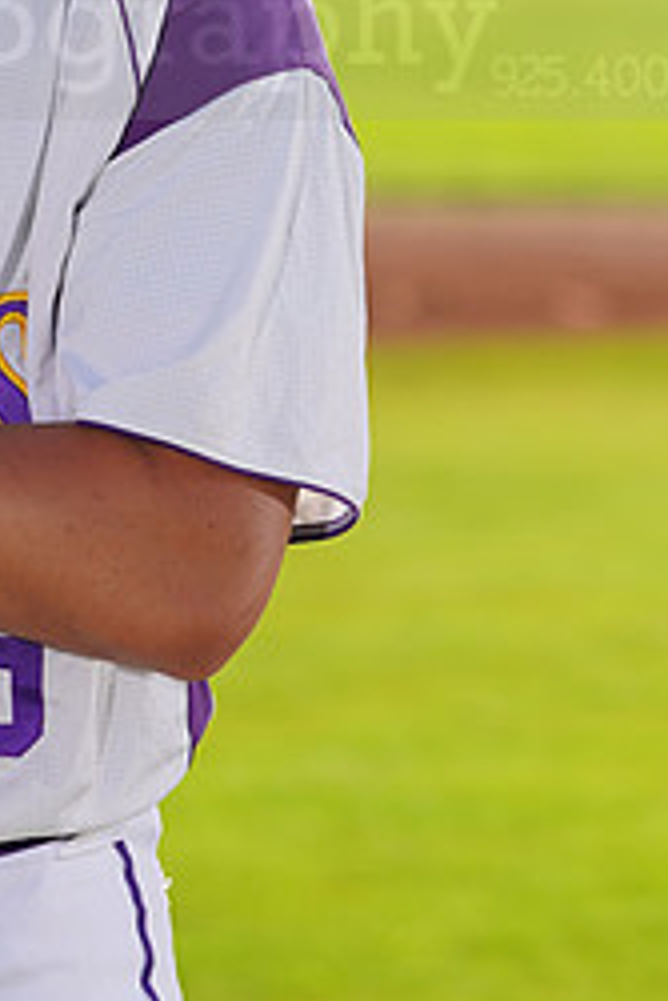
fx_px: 13090
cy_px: -8
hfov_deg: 2.9
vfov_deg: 4.4
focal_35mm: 471
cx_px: -30
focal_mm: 203
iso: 100
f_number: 8
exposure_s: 1/250
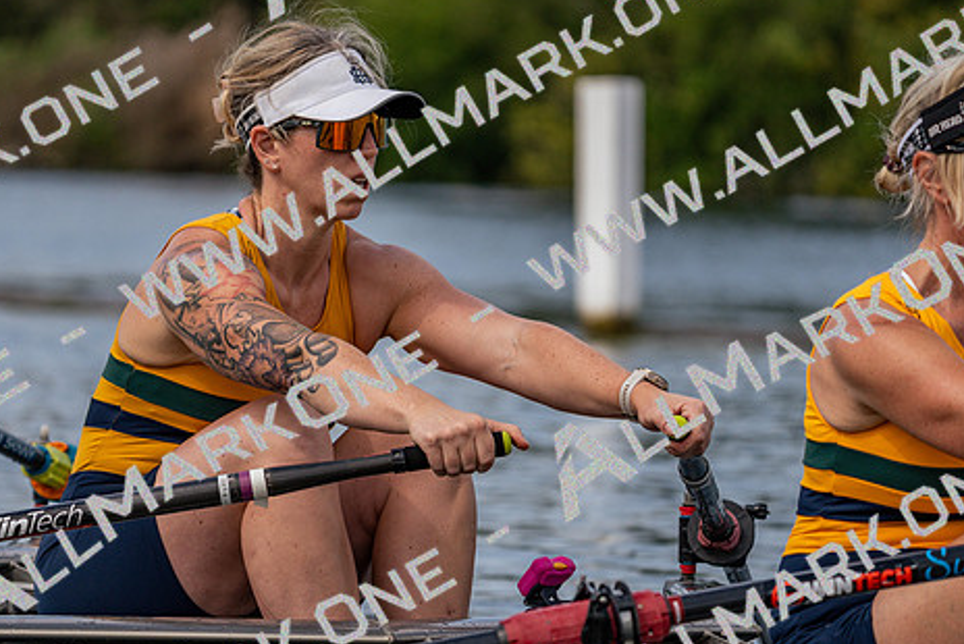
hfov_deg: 6.5
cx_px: 376
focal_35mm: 315
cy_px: 325
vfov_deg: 4.4
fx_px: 8440
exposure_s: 1/1600
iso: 250
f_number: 5.6
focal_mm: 252
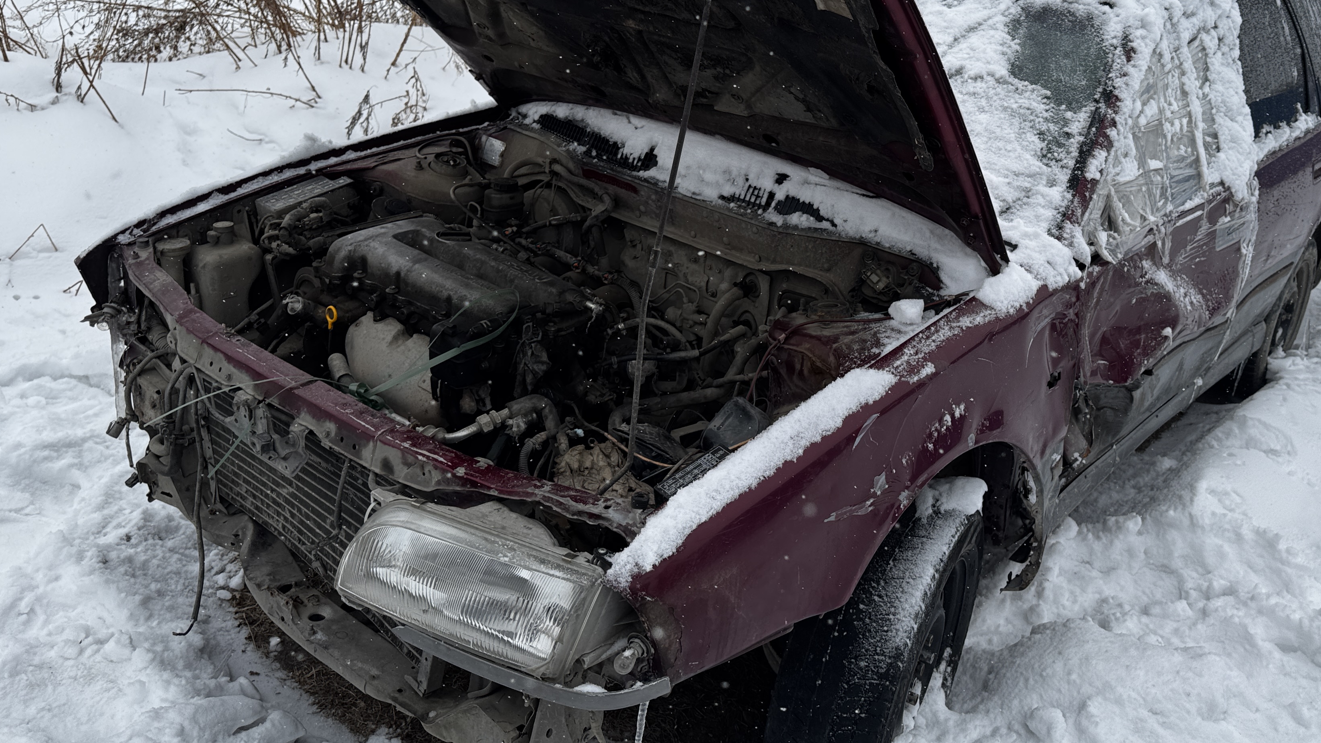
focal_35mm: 32
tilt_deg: -19.6
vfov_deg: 36.3
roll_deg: -7.8
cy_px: 247
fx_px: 1121
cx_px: 796
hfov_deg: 60.5
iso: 80
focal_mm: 6.76
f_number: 1.78
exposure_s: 1/1980
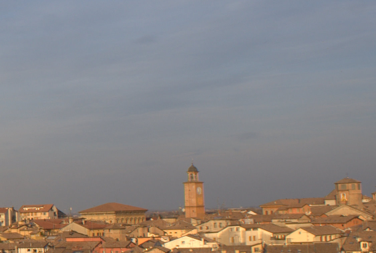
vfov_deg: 14.8
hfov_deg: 19.4
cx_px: -164
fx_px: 974
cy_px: 114
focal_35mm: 93
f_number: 10
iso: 100
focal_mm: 18
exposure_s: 1/100
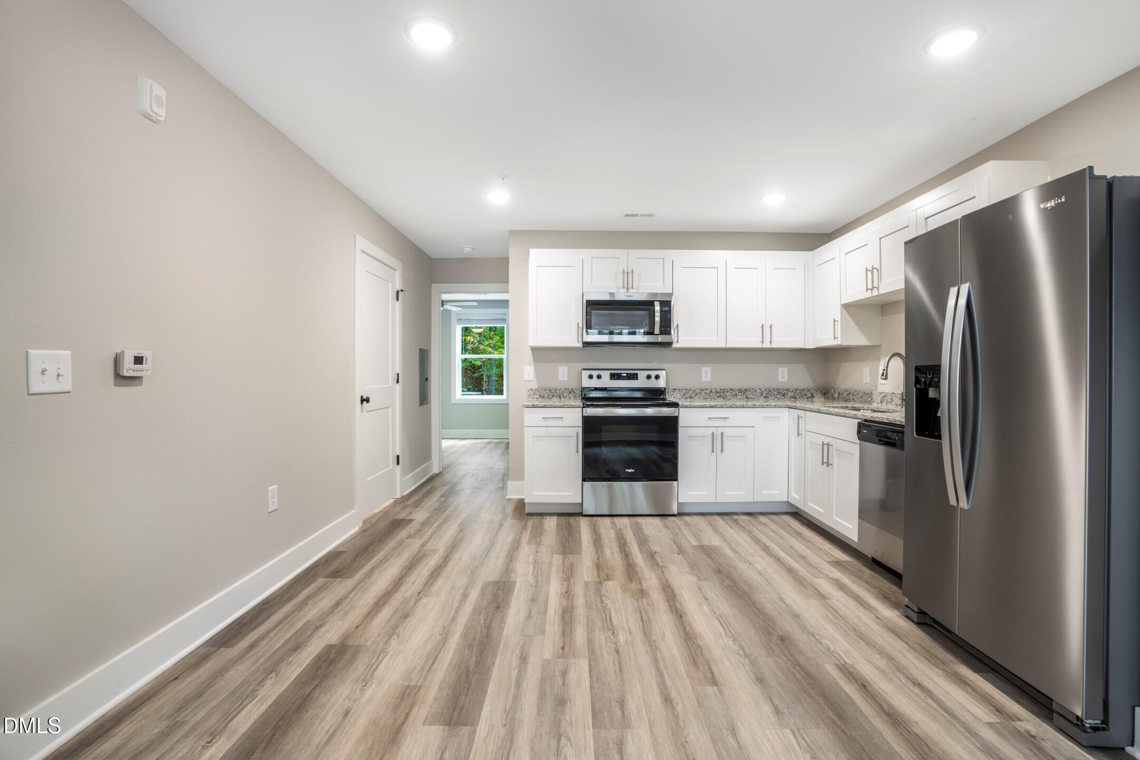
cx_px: 570
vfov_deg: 73.7
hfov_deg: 96.7
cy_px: 380
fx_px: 507
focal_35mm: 16
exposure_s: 1/3
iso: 400
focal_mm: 16
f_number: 8
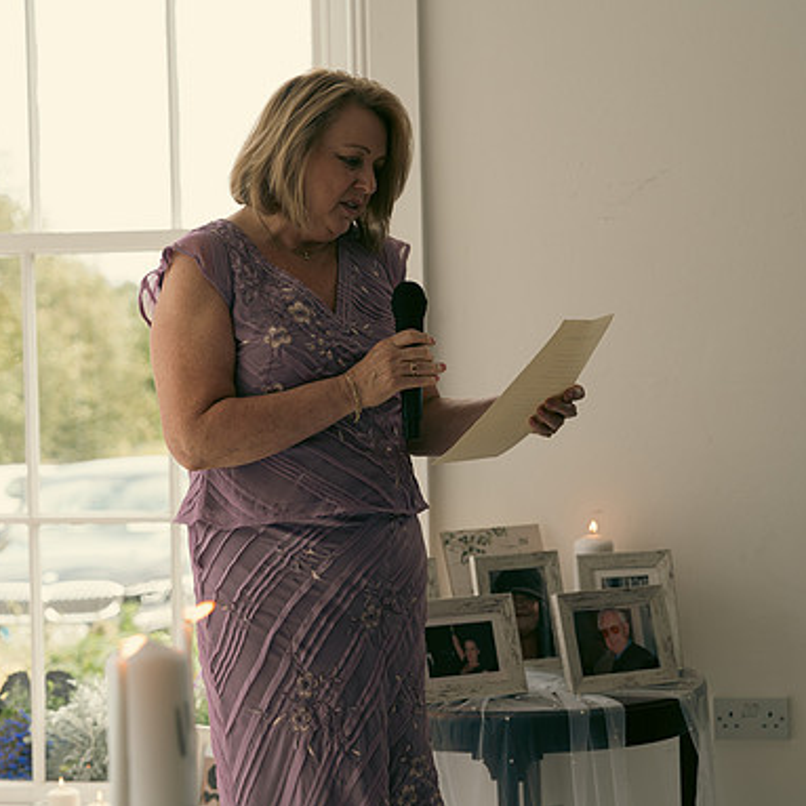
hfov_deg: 19.3
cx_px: 417
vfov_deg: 19.3
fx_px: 2371
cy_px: 401
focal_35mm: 90
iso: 125
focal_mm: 70
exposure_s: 1/160
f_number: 3.5
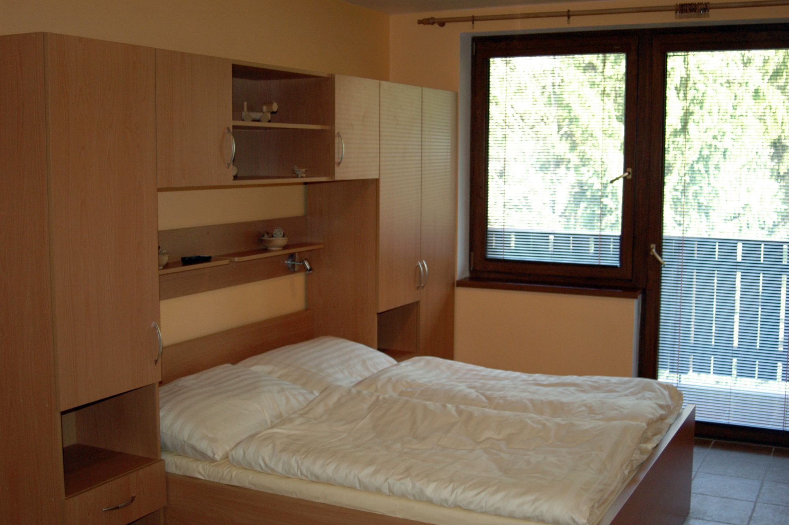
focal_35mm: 42
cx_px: 394
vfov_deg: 31.8
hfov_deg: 46.4
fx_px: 920
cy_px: 262
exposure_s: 1/160
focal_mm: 28
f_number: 4
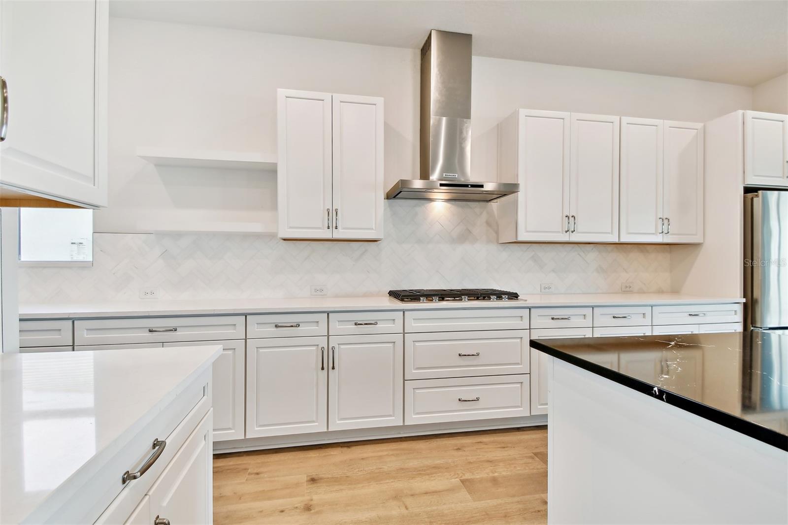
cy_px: 262
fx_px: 328
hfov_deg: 100.4
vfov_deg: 77.3
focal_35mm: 15
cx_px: 394
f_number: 7.1
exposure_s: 1/50
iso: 100
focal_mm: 10
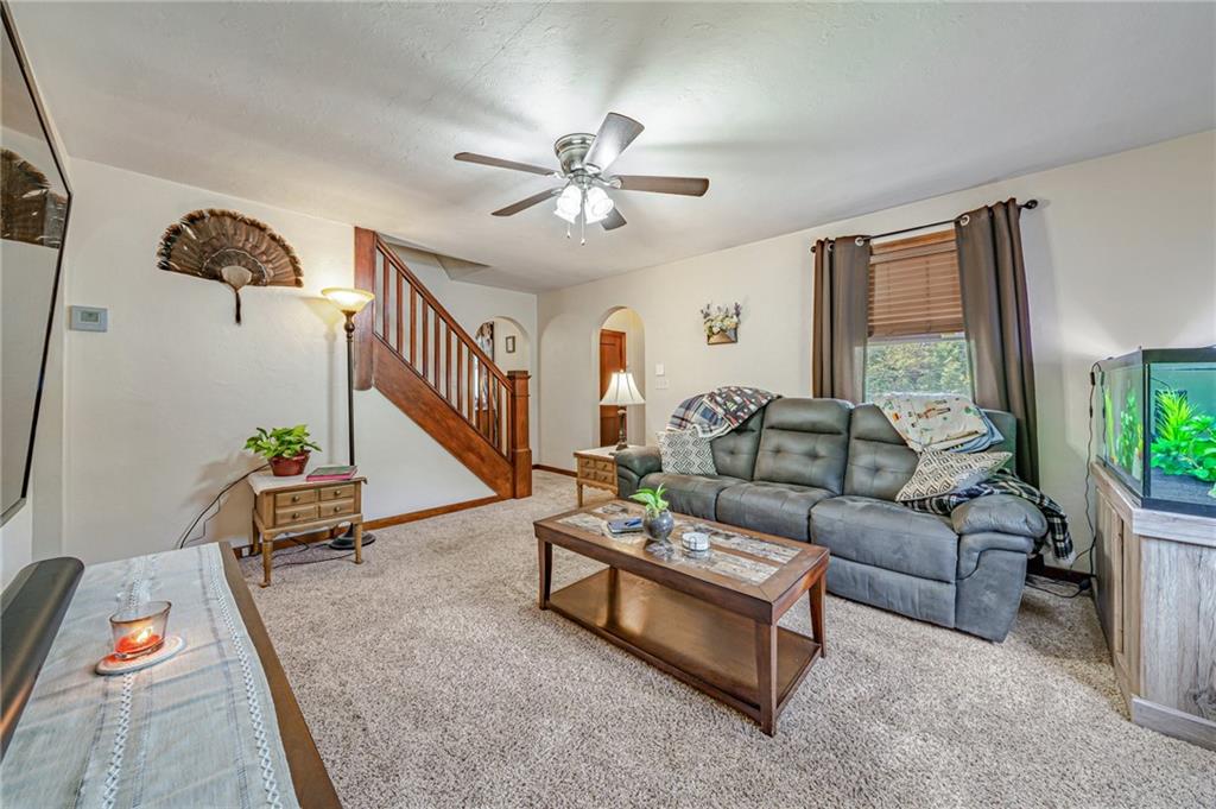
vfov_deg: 89.9
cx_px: 608
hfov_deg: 112.7
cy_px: 404
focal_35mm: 12
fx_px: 405
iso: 50
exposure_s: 1/15
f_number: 11
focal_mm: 12
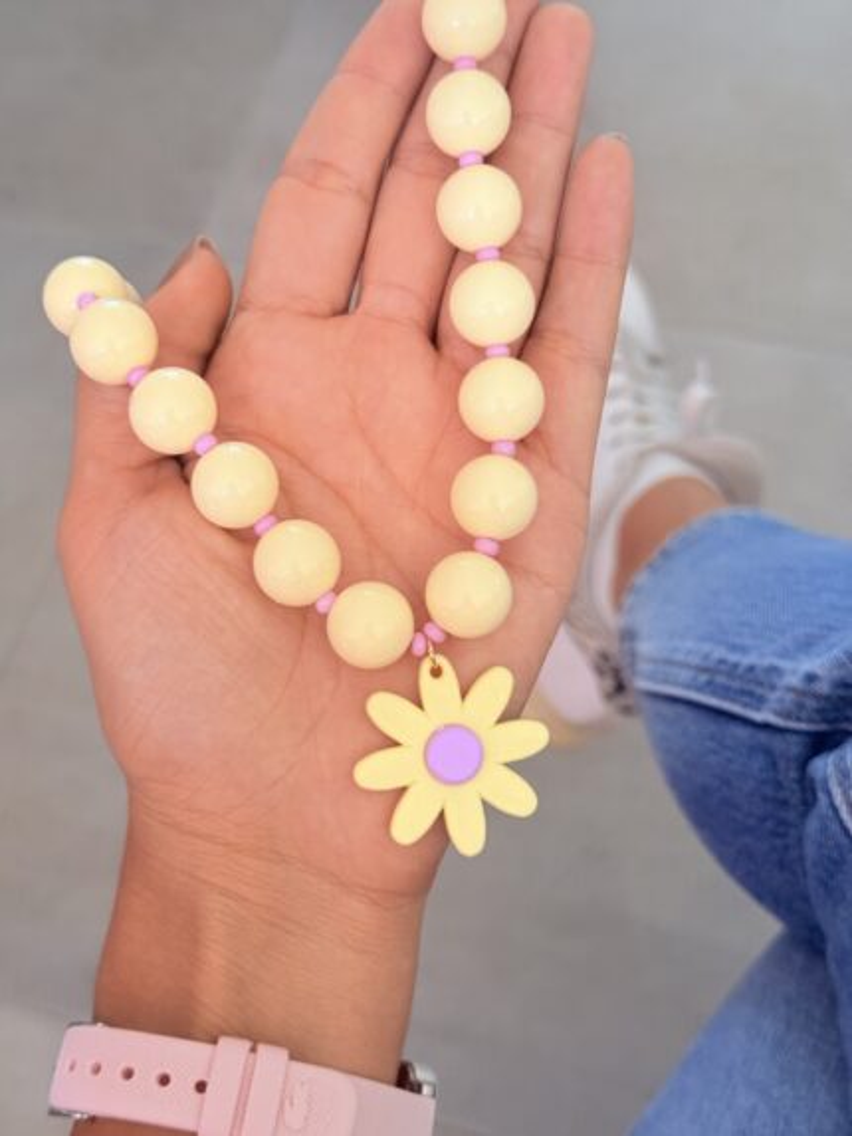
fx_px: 1575
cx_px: 426
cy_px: 568
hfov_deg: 30.3
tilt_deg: -58.2
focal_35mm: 48
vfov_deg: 39.6
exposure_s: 1/60
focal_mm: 6.76
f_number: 1.78
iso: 250
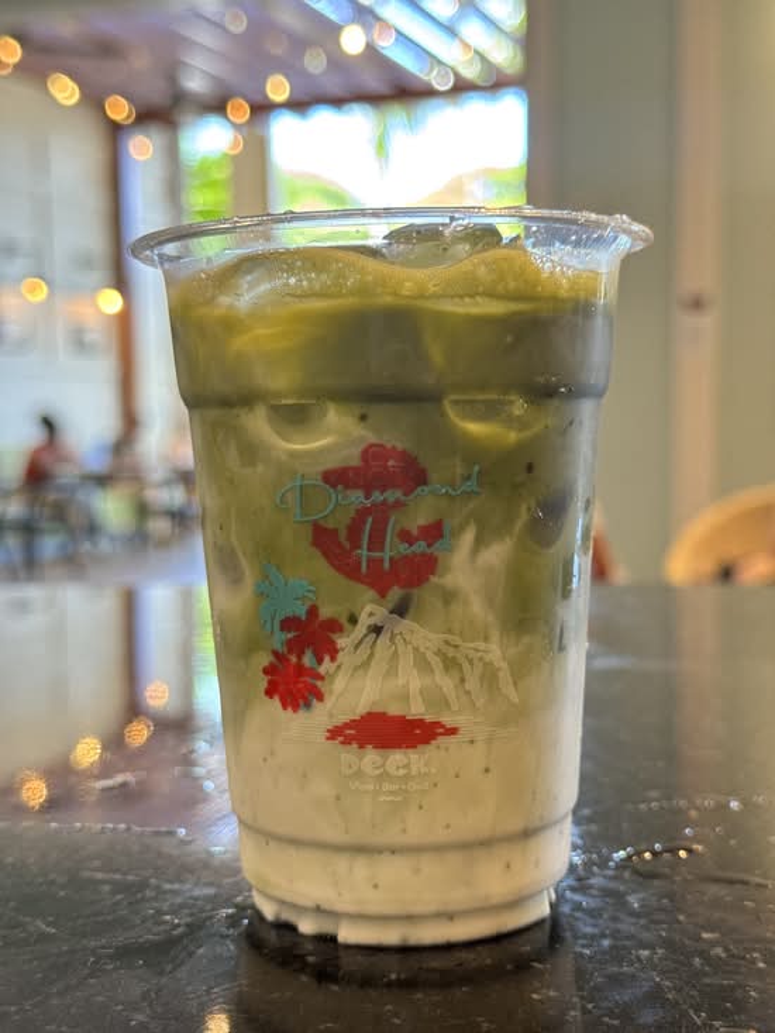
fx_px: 1432
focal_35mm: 48
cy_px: 516
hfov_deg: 30.3
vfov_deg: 39.7
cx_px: 388
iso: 160
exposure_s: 1/60
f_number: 1.78
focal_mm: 6.76
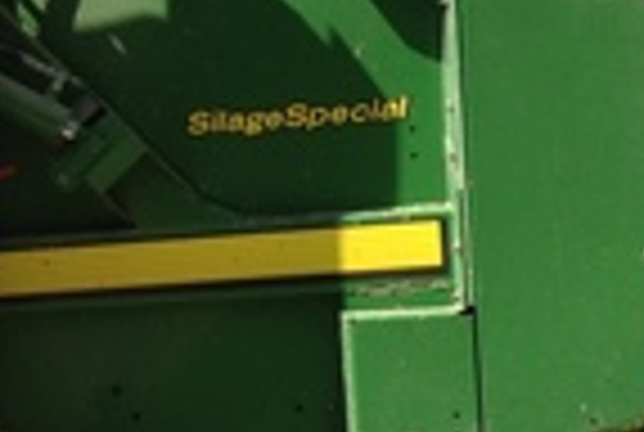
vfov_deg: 10.0
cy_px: 288
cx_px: -243
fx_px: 2474
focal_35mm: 138
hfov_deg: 14.1
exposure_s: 1/1104
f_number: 2.4
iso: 80
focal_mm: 4.28
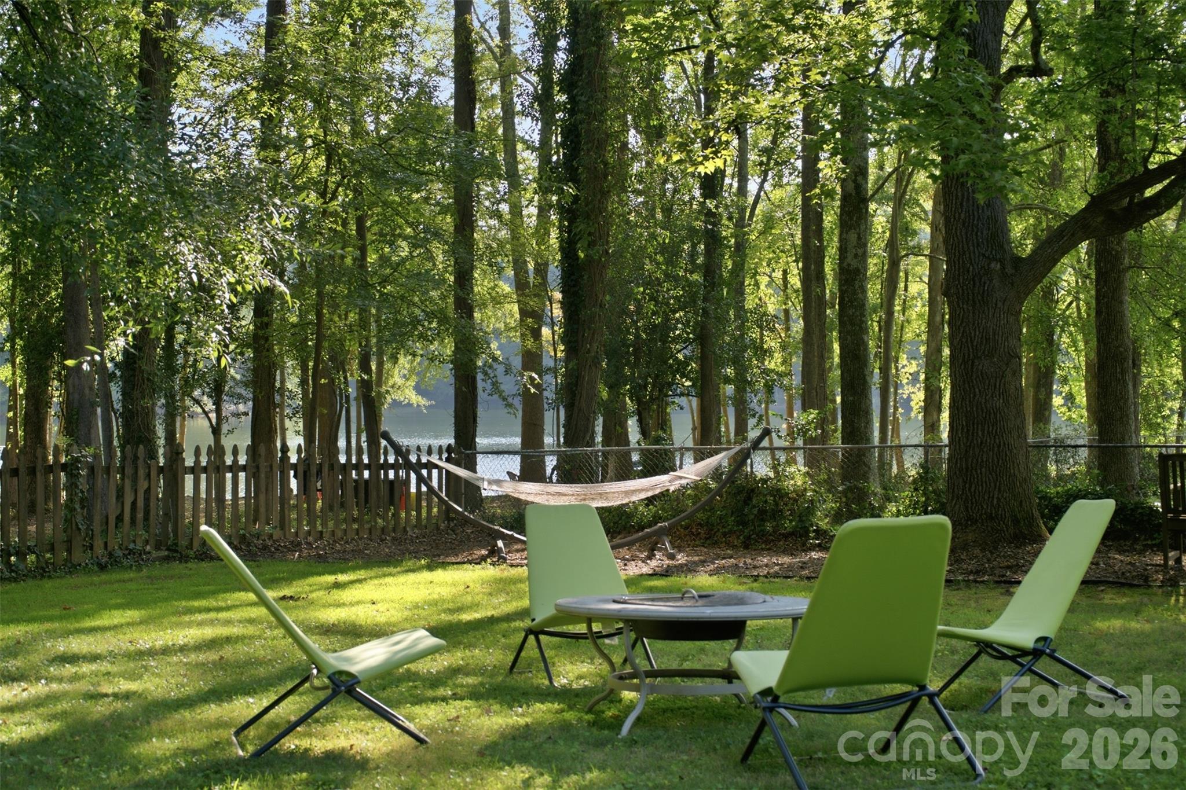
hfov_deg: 40.3
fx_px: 1614
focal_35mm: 49
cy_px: 395
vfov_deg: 27.5
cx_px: 593
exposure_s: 1/80
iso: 200
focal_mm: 49
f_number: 6.3
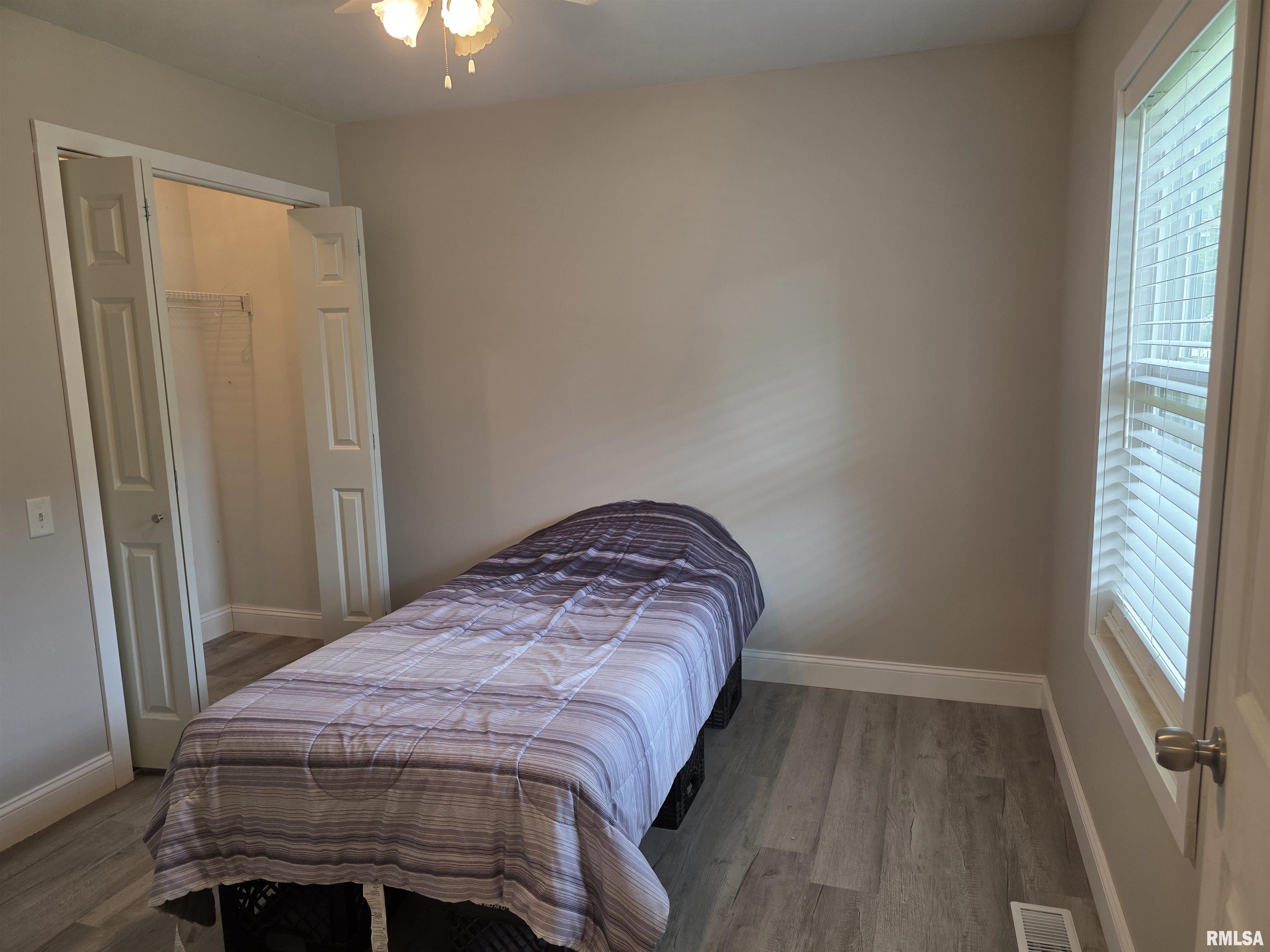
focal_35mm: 23
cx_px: 635
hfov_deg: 73.9
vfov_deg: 58.9
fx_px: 844
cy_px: 476
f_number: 1.7
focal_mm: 6.3
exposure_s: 1/120
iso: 100
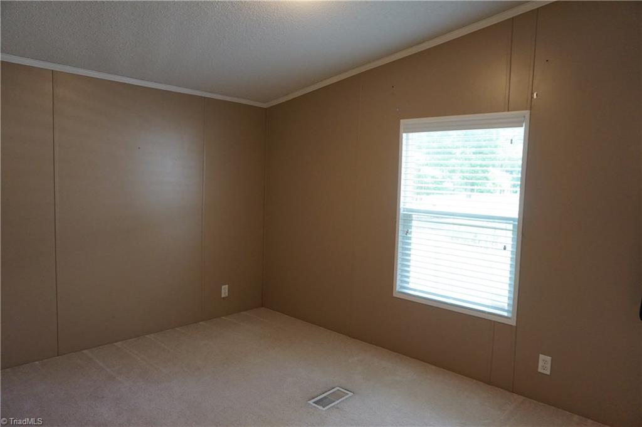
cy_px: 214
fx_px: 428
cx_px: 321
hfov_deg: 73.8
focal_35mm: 24
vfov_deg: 53.1
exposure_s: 1/160
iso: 1000
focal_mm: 16
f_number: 4
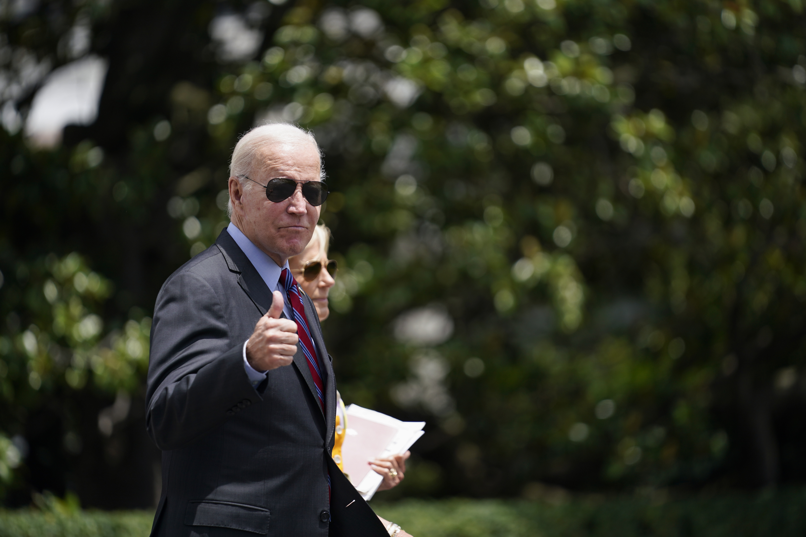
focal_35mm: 200
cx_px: 403
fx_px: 4477
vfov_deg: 6.9
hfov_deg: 10.3
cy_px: 268
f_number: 2.8
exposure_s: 1/2500
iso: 160
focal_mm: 200
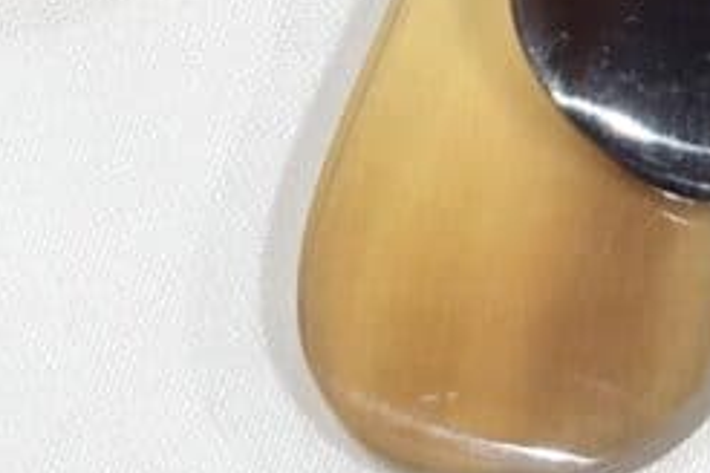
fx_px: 4437
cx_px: 736
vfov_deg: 6.0
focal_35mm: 225
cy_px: -438
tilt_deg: -56.1
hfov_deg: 9.1
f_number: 1.6
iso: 25
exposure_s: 1/119
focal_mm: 5.96
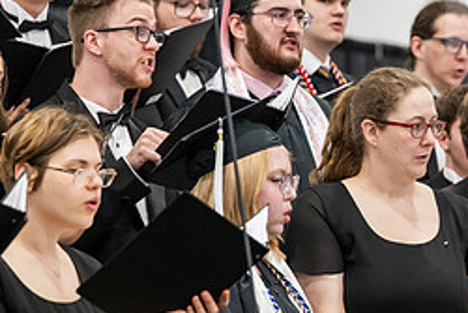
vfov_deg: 5.8
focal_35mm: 237
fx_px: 3083
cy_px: 115
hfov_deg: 8.7
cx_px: 389
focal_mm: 102
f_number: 3.2
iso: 2500
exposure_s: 1/200
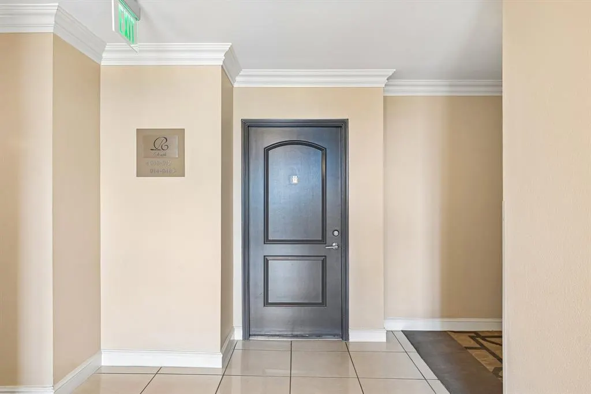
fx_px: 361
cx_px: 296
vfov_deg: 57.2
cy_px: 197
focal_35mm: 22
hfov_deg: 78.6
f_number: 8
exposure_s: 1/8
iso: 400
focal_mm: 22
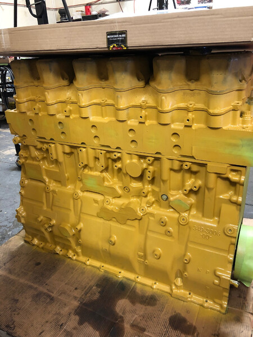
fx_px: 273
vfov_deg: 63.4
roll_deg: +3.4
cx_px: 126
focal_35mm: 28
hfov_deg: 49.7
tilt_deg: -22.8
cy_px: 168
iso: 100
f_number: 1.8
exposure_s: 1/13
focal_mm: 4
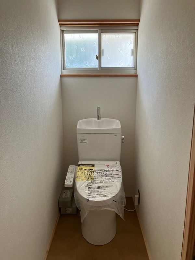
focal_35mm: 28
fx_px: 210
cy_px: 130
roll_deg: +0.3
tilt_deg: -12.8
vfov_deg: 63.4
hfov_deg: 49.7
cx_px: 98
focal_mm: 3.99
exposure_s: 1/108
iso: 80
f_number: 1.8
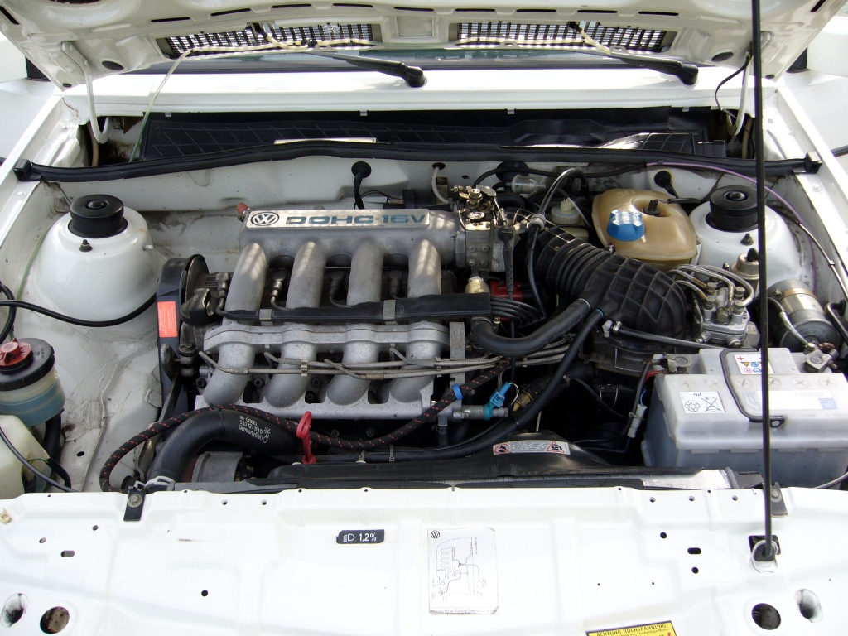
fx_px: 857
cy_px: 318
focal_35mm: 35
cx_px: 424
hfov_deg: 52.6
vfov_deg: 40.7
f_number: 2.8
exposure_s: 1/200
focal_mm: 5.8
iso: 80
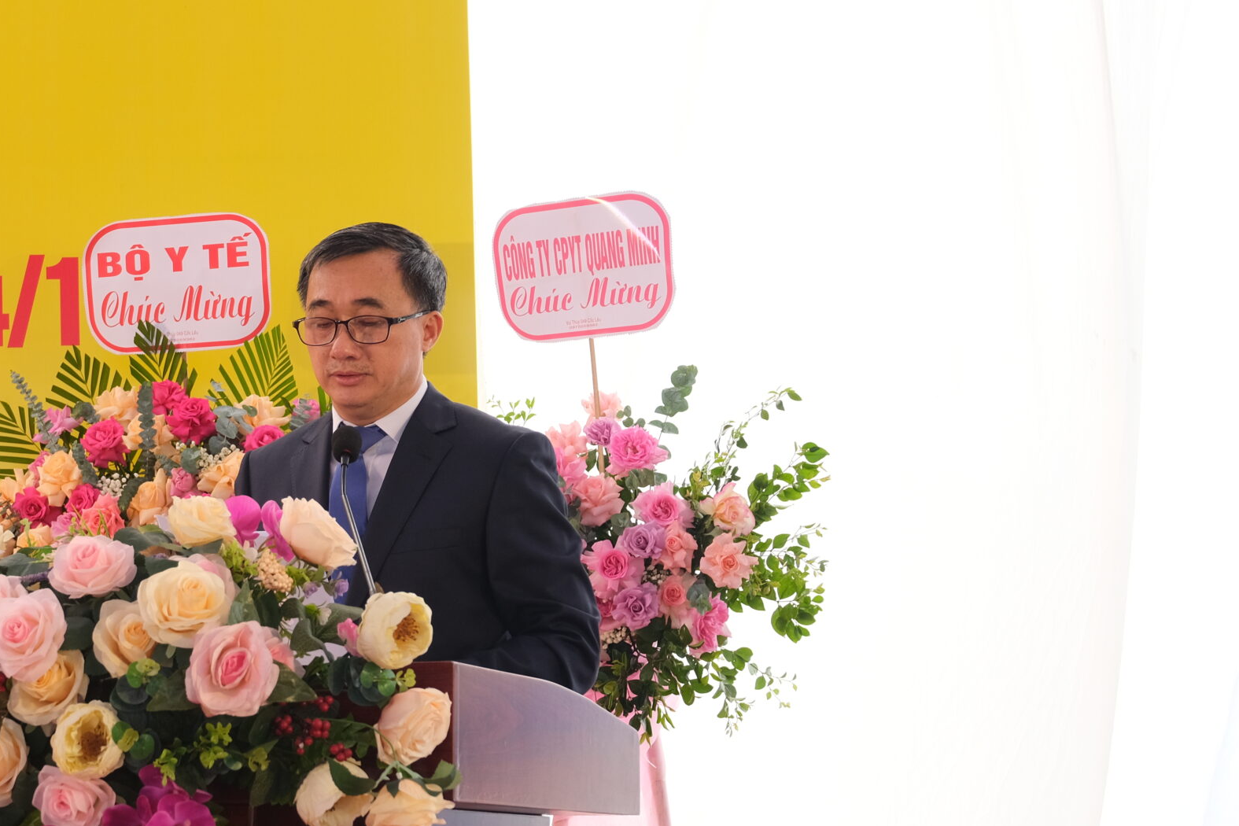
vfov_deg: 17.5
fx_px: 2684
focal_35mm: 78
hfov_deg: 25.6
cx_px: 271
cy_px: 463
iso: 320
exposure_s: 1/100
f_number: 5.6
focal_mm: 32.3
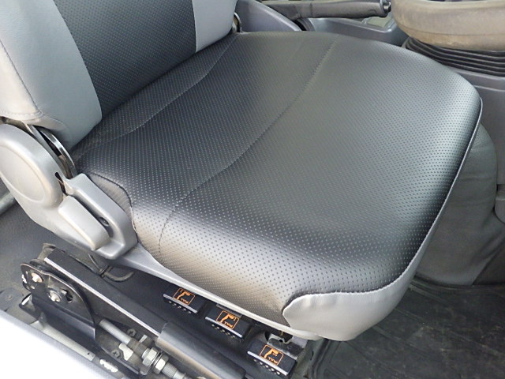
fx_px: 496
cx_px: 252
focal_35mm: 34
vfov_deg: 41.8
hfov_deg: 54.0
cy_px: 190
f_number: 3.8
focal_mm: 6.1
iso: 200
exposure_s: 1/50
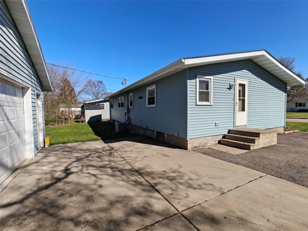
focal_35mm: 16
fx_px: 142
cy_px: 116
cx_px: 154
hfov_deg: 94.5
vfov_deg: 78.1
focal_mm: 2.31
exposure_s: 1/2028
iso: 50
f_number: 2
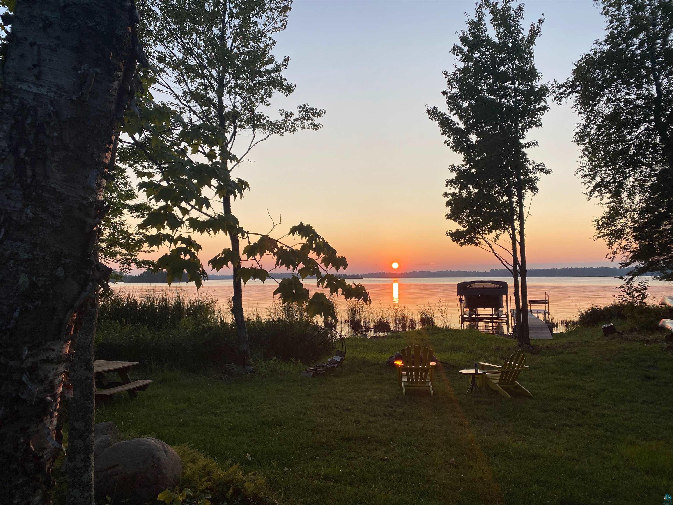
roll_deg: +1.0
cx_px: 336
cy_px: 252
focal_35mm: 26
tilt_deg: +2.0
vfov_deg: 53.1
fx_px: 505
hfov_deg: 67.3
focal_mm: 4.25
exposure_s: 1/673
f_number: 1.8
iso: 32
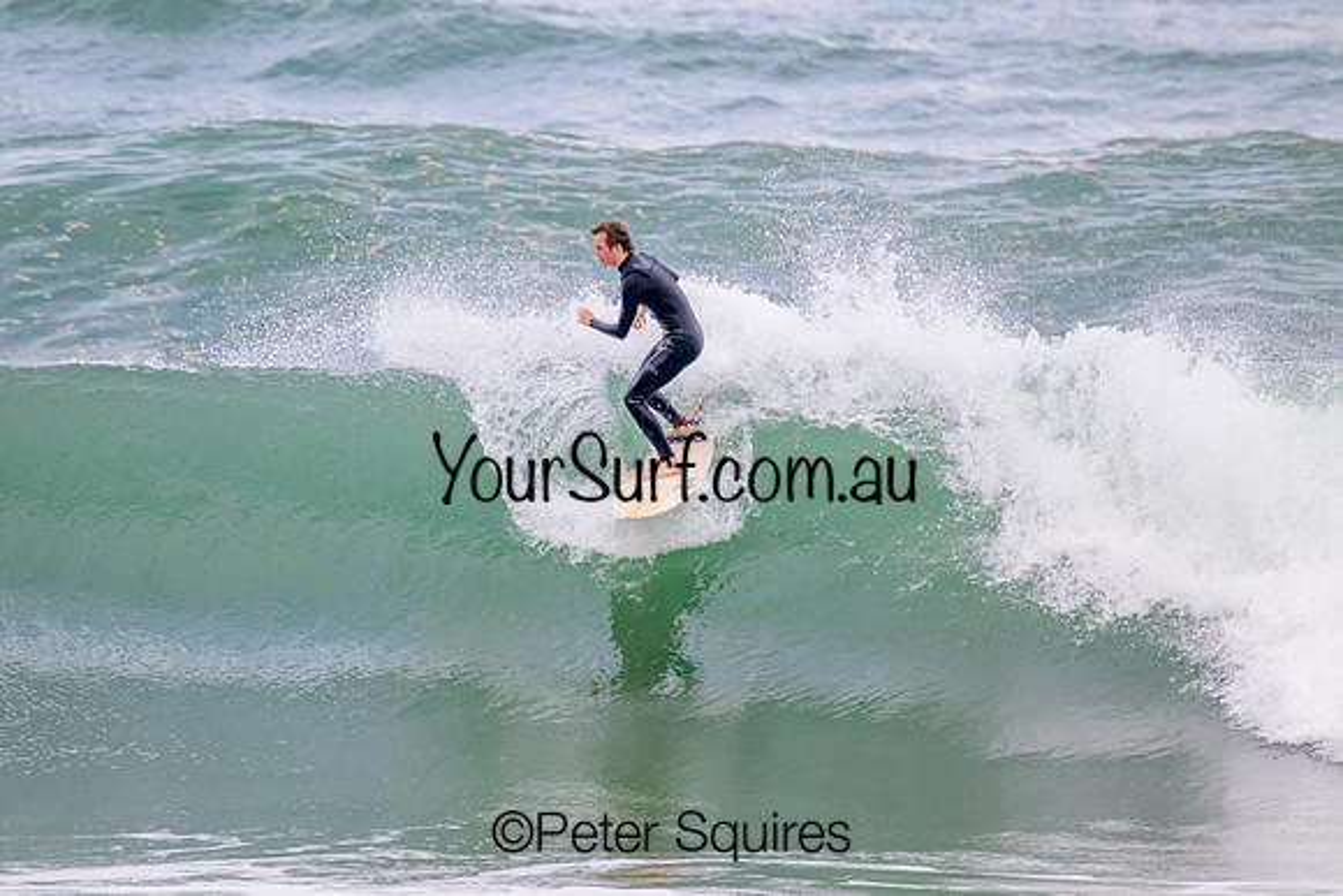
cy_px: 448
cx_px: 672
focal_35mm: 835
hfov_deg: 2.5
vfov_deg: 1.6
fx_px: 31169
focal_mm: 800
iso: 4500
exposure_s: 1/2000
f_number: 11
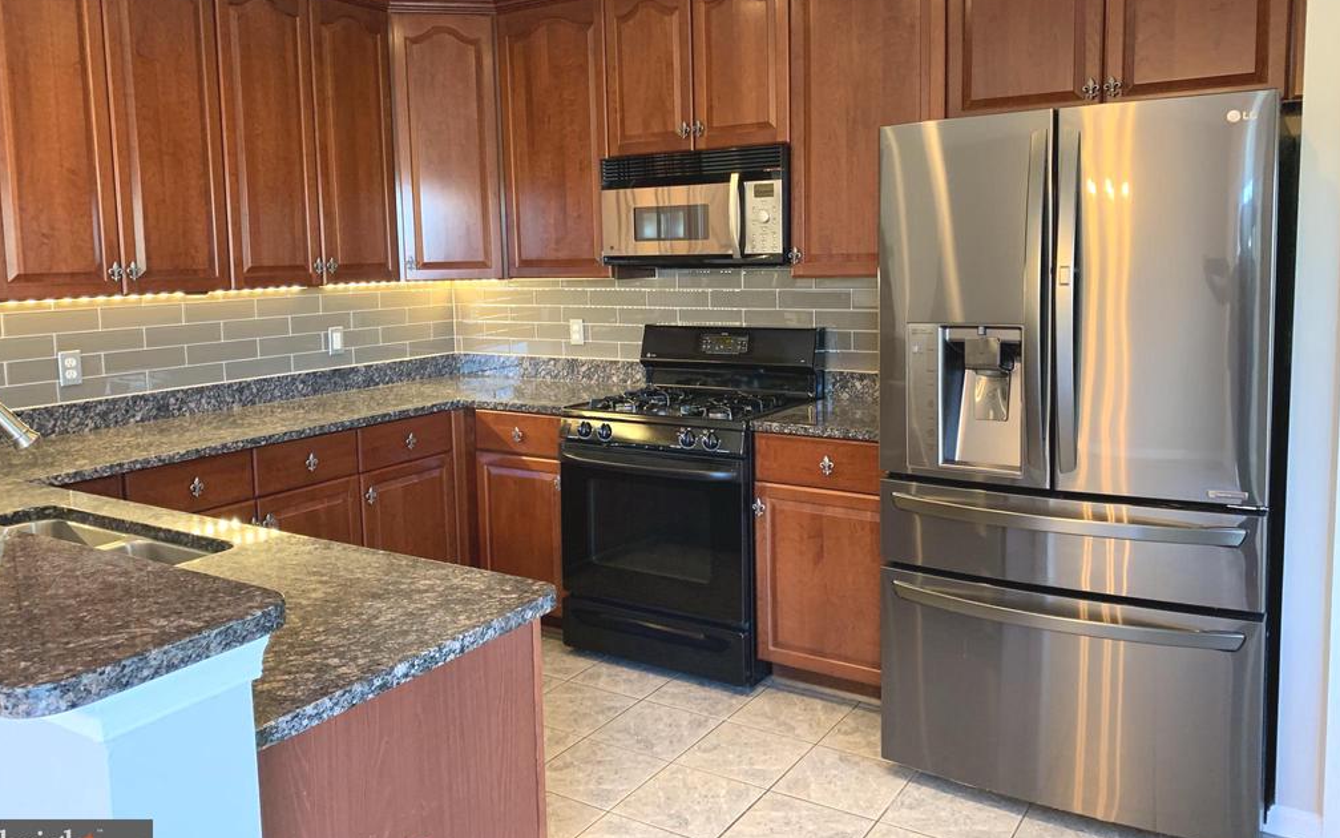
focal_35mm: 28
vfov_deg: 44.4
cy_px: 363
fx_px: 1023
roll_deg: +1.3
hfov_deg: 66.5
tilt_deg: -6.4
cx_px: 667
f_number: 1.8
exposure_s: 1/60
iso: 320
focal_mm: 4.25
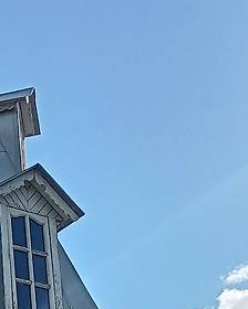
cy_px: 401
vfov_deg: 15.6
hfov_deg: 12.5
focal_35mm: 117
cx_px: -122
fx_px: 1073
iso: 114
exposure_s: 1/3676
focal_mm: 4.69
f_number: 1.8
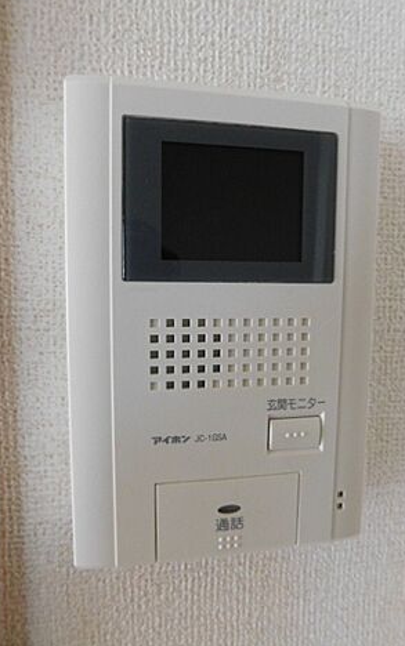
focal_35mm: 25
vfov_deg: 72.5
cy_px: 319
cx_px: 216
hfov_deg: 49.3
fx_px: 441
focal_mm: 4
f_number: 3
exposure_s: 1/30
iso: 280
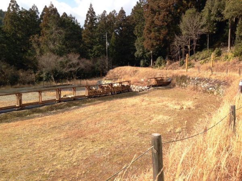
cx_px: 121
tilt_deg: -9.9
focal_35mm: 33
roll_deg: -0.4
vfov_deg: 42.9
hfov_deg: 55.4
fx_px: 231
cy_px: 90
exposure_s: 1/889
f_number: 2.4
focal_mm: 4.12
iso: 50
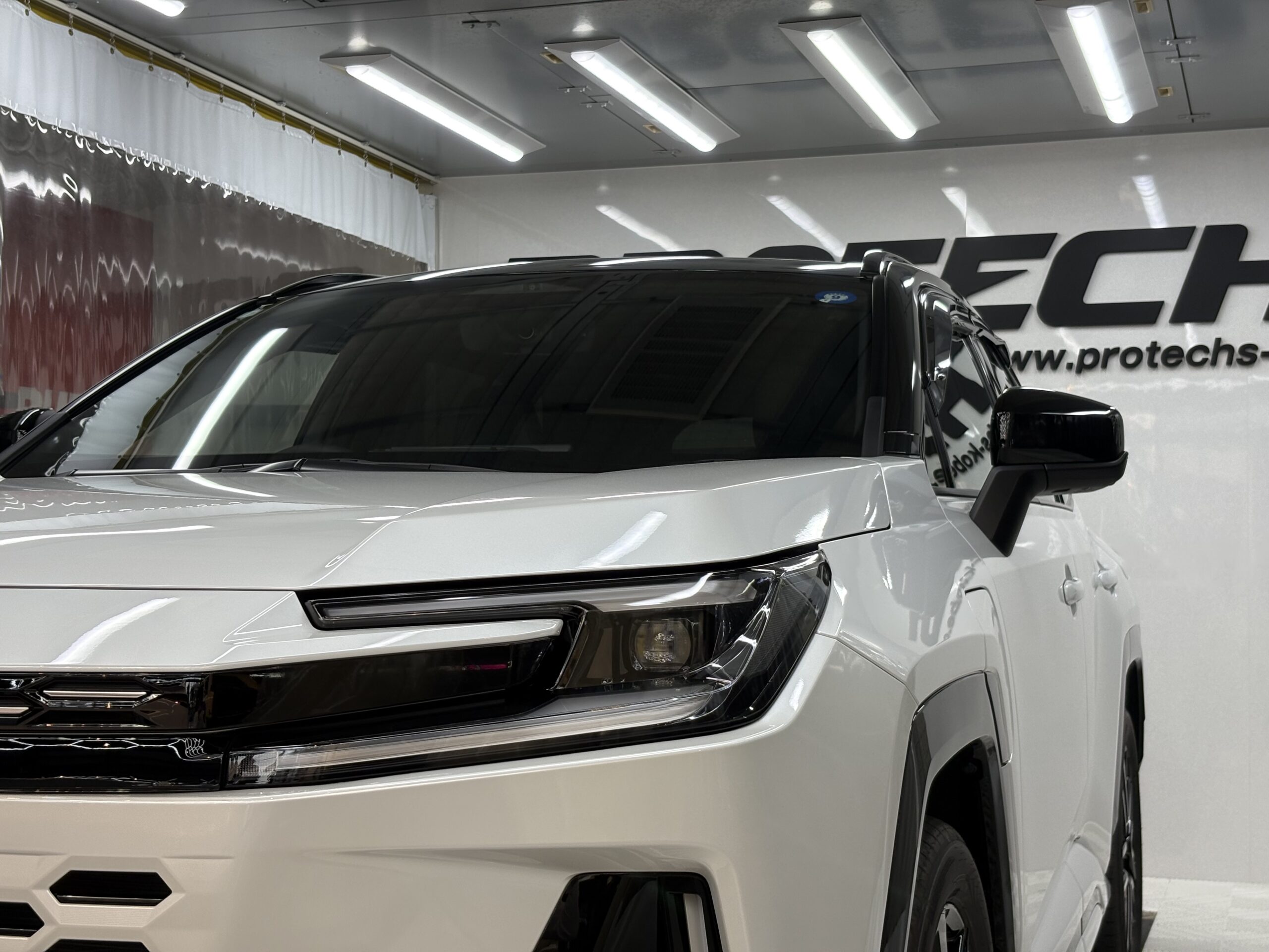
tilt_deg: +3.3
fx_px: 1906
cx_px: 634
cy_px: 476
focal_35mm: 52
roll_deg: +0.3
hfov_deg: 36.8
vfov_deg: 28.0
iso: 32
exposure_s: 1/127
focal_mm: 5.96
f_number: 1.6
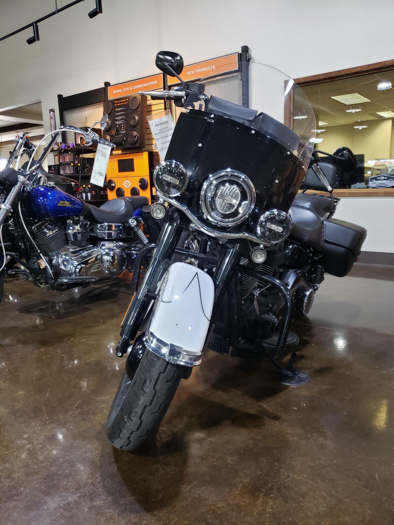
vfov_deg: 67.3
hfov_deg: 53.1
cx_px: 197
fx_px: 395
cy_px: 262
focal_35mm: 26
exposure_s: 1/60
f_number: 1.5
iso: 320
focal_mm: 4.3
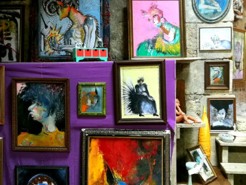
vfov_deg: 31.4
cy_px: 78
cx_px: 110
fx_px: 327
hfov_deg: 41.2
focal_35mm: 46
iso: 500
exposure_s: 1/25
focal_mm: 3.95
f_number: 2.2
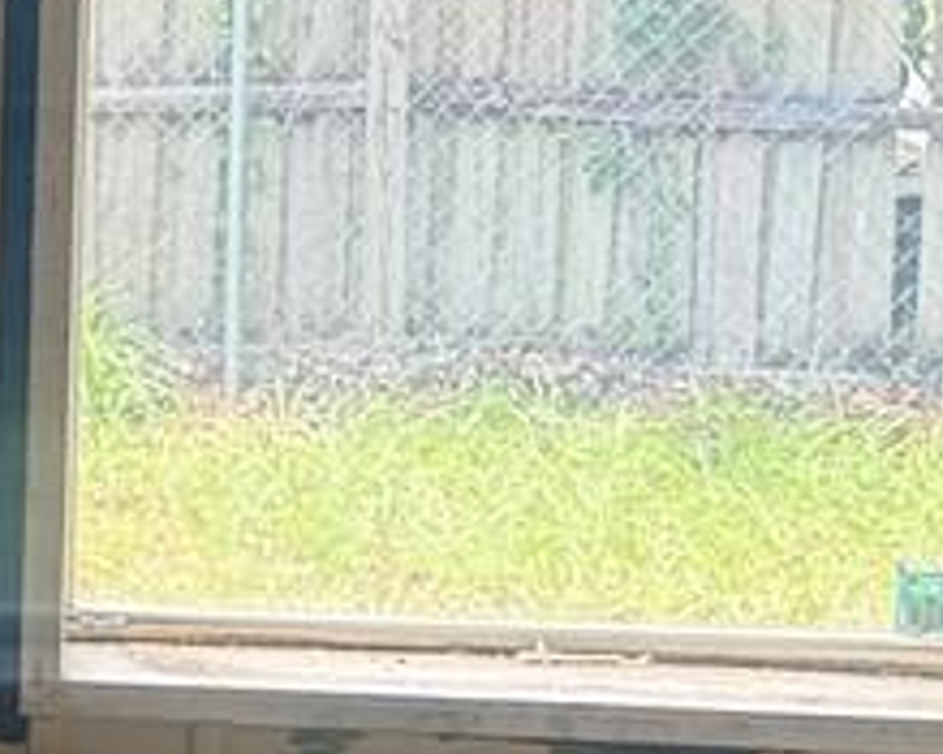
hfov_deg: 9.5
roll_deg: +1.1
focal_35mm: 171
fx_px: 4770
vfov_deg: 9.0
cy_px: 246
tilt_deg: -6.6
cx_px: -1628
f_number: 1.78
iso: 80
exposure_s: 1/171
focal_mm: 6.76
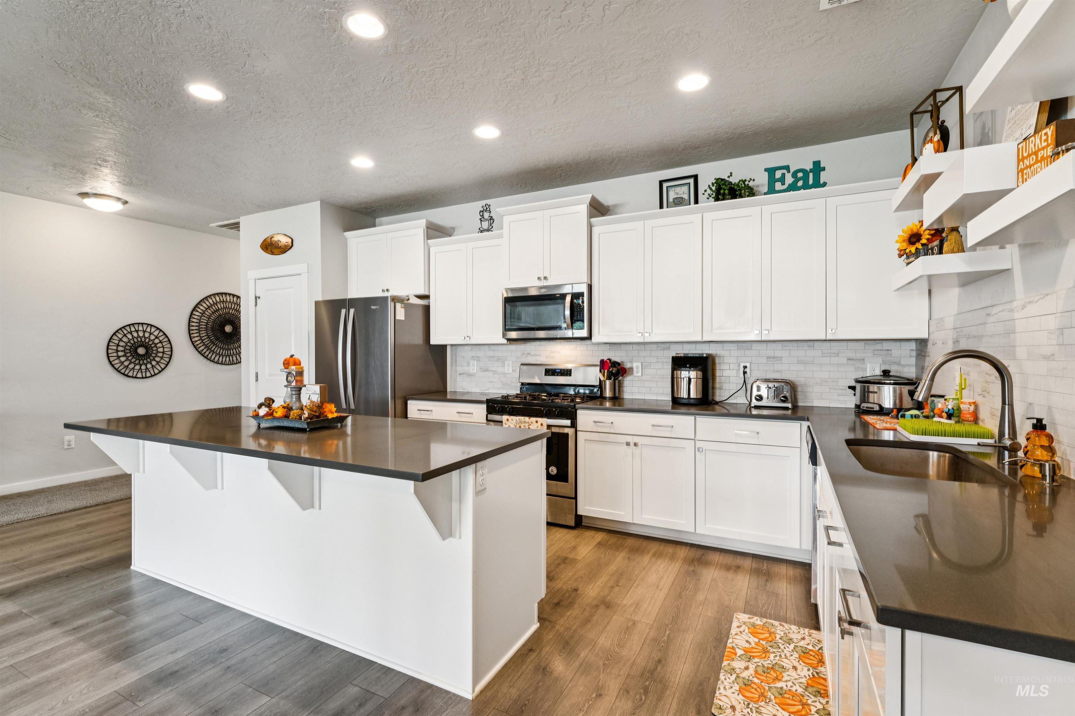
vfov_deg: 72.4
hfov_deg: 95.3
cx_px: 538
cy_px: 358
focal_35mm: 16
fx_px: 490
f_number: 13
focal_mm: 16.4
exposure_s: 1/4
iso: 400
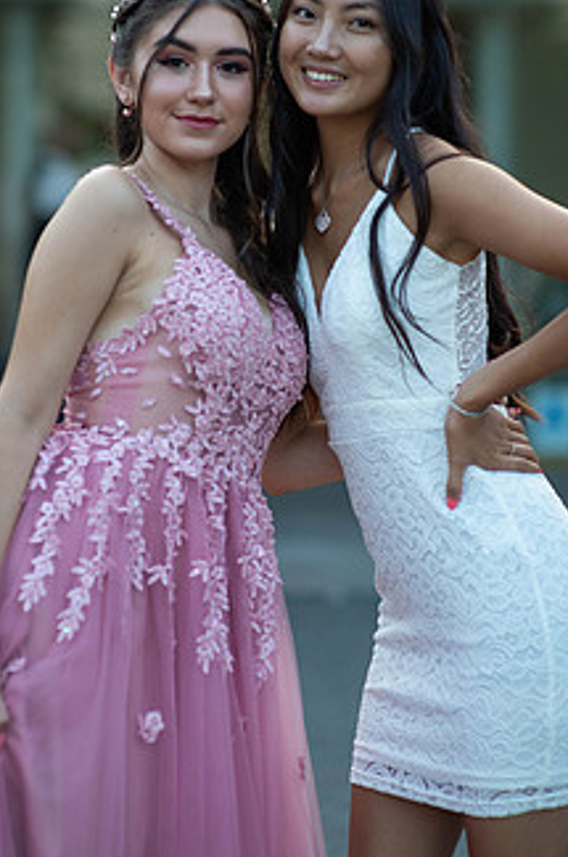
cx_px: 258
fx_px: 2801
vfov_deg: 17.3
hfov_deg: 11.6
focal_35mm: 118
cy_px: 320
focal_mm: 85
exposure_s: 1/1000
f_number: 2
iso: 250
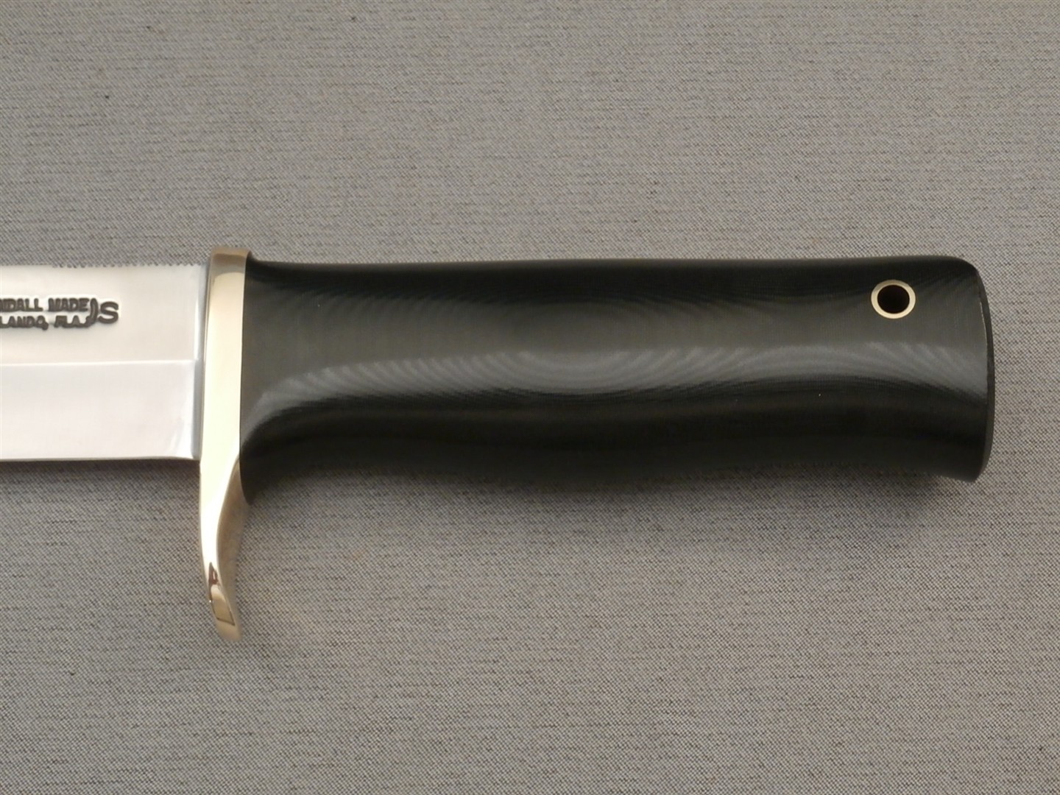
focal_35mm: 67
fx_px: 2052
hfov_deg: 29.0
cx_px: 530
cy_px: 398
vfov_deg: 21.9
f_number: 4.3
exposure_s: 1/10
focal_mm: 11.86
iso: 400
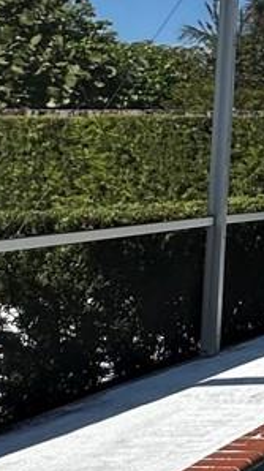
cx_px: 688
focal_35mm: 82
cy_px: 62
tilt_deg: +6.4
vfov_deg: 25.3
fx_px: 1023
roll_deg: -1.3
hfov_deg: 11.4
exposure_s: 1/1667
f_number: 2.2
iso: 50
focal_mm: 2.22
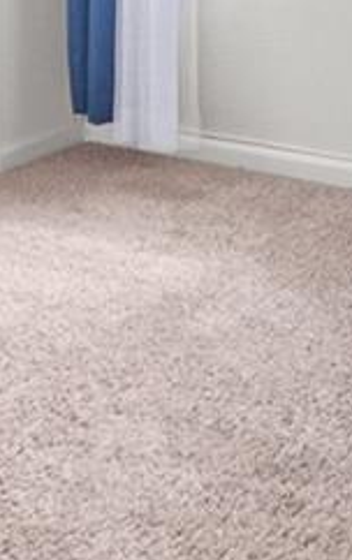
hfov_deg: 12.5
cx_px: 496
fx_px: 1545
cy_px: -324
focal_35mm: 101
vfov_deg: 17.9
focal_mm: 10
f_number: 3.5
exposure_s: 1/25
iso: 200
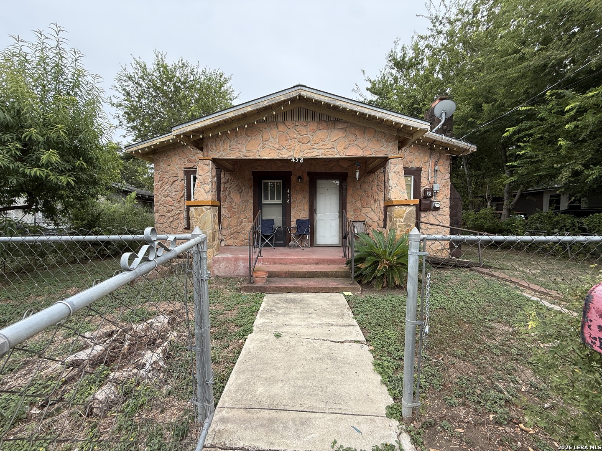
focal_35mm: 14
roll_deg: -0.5
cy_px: 226
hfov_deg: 102.1
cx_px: 301
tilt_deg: -1.8
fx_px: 243
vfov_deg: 85.7
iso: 50
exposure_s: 1/134
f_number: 2.2
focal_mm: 2.22
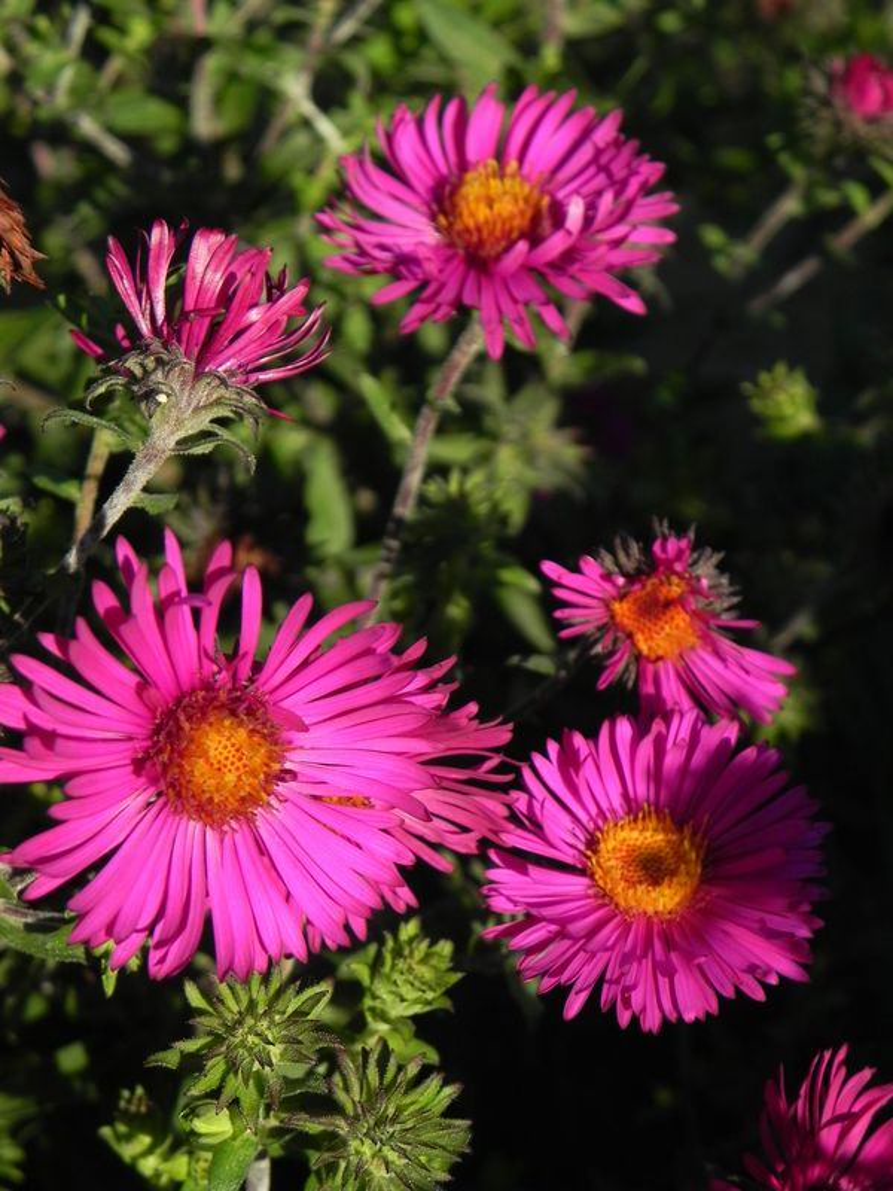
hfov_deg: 17.4
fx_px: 2924
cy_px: 596
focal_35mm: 85
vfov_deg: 23.0
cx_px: 446
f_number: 4
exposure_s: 1/1000
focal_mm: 15.1
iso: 160
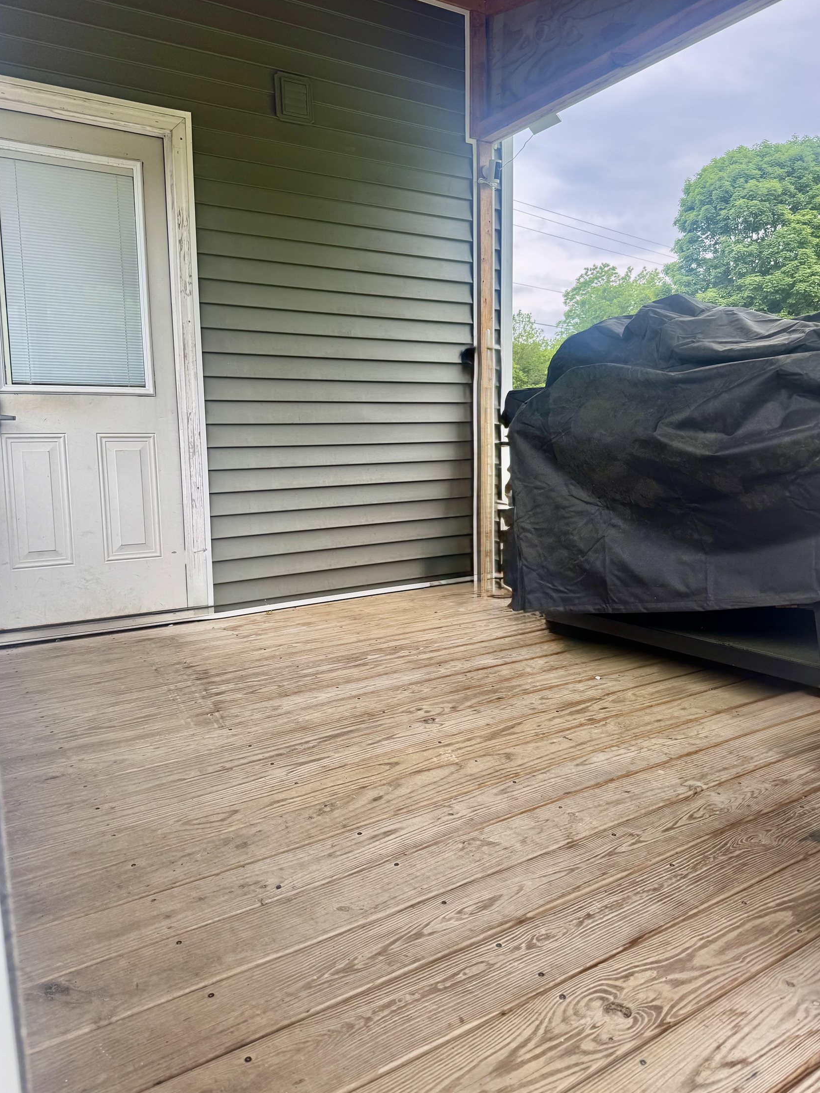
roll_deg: +1.3
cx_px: 401
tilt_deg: -7.4
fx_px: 790
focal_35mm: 25
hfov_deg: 54.9
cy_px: 535
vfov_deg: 69.4
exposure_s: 1/282
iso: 80
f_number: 1.78
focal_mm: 6.76
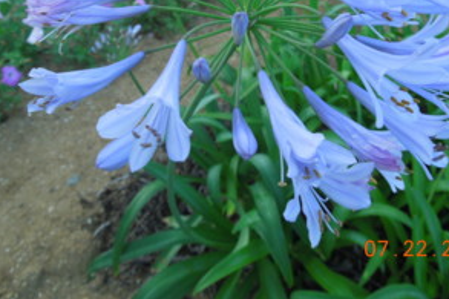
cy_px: 44
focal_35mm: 40
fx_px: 499
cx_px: 256
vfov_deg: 32.1
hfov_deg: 48.3
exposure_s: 1/125
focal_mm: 4.5
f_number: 3.3
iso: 100
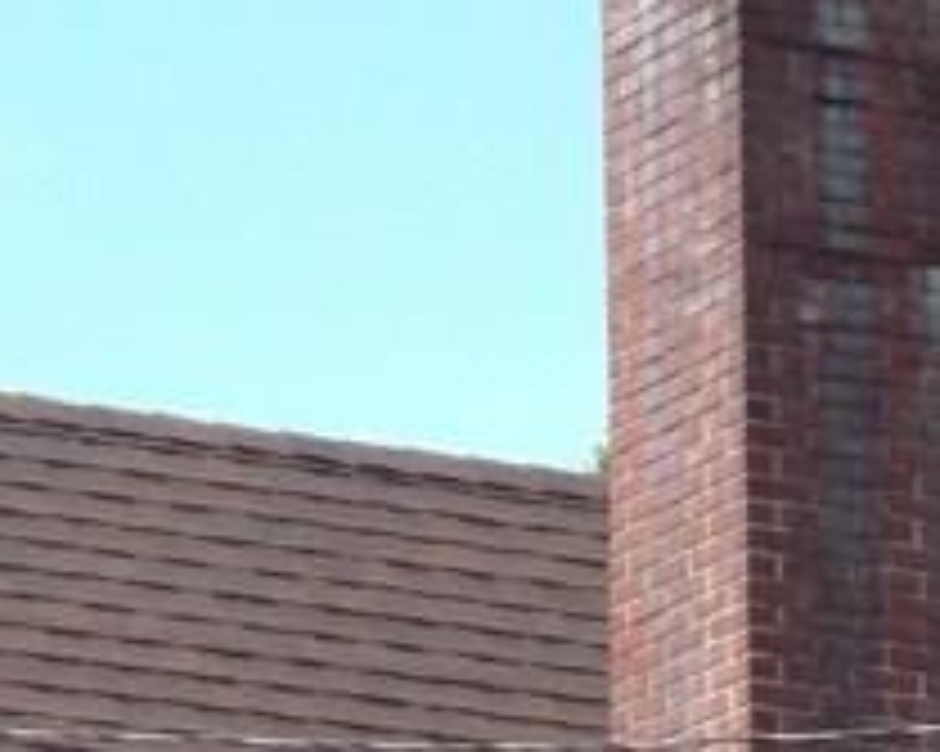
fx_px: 6924
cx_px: 675
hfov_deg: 7.8
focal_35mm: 249
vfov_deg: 6.1
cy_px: 1288
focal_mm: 9.3
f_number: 5
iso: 80
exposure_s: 1/350
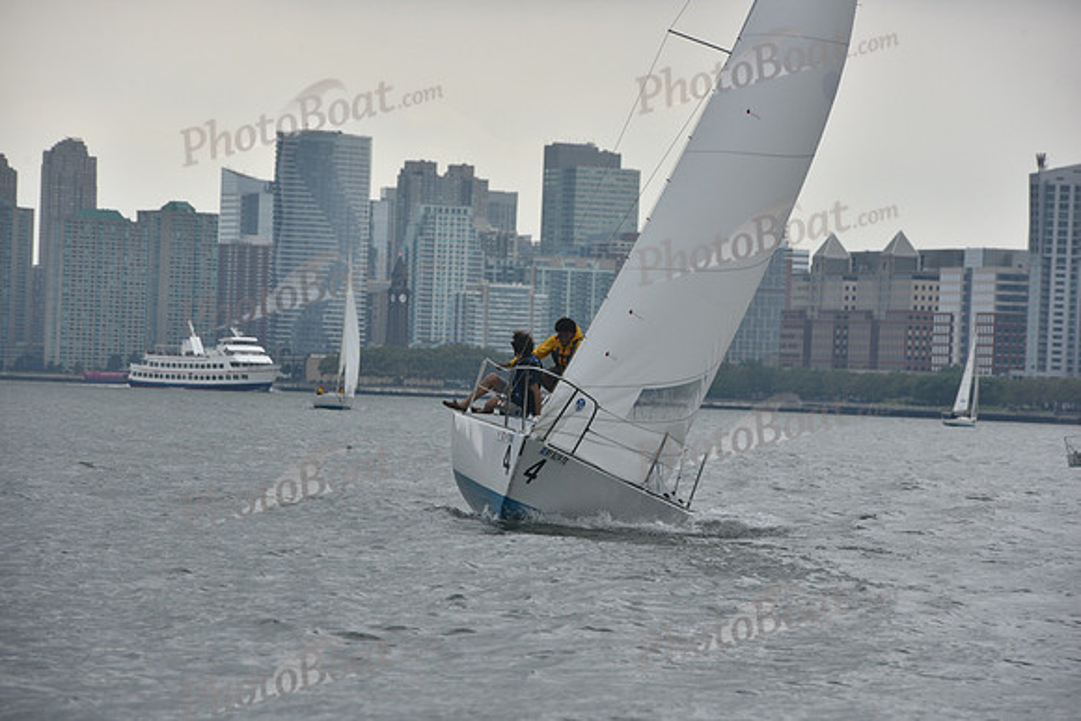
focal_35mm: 200
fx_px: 6007
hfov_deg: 10.3
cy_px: 360
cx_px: 540
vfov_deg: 6.9
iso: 400
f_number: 9
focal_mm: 200
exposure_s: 1/800
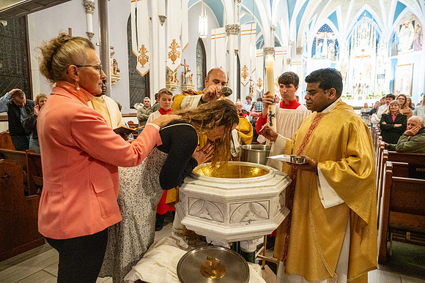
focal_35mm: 24
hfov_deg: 73.7
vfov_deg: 53.2
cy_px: 142
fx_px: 283
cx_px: 212
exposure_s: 1/60
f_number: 4.5
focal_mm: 24
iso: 5000
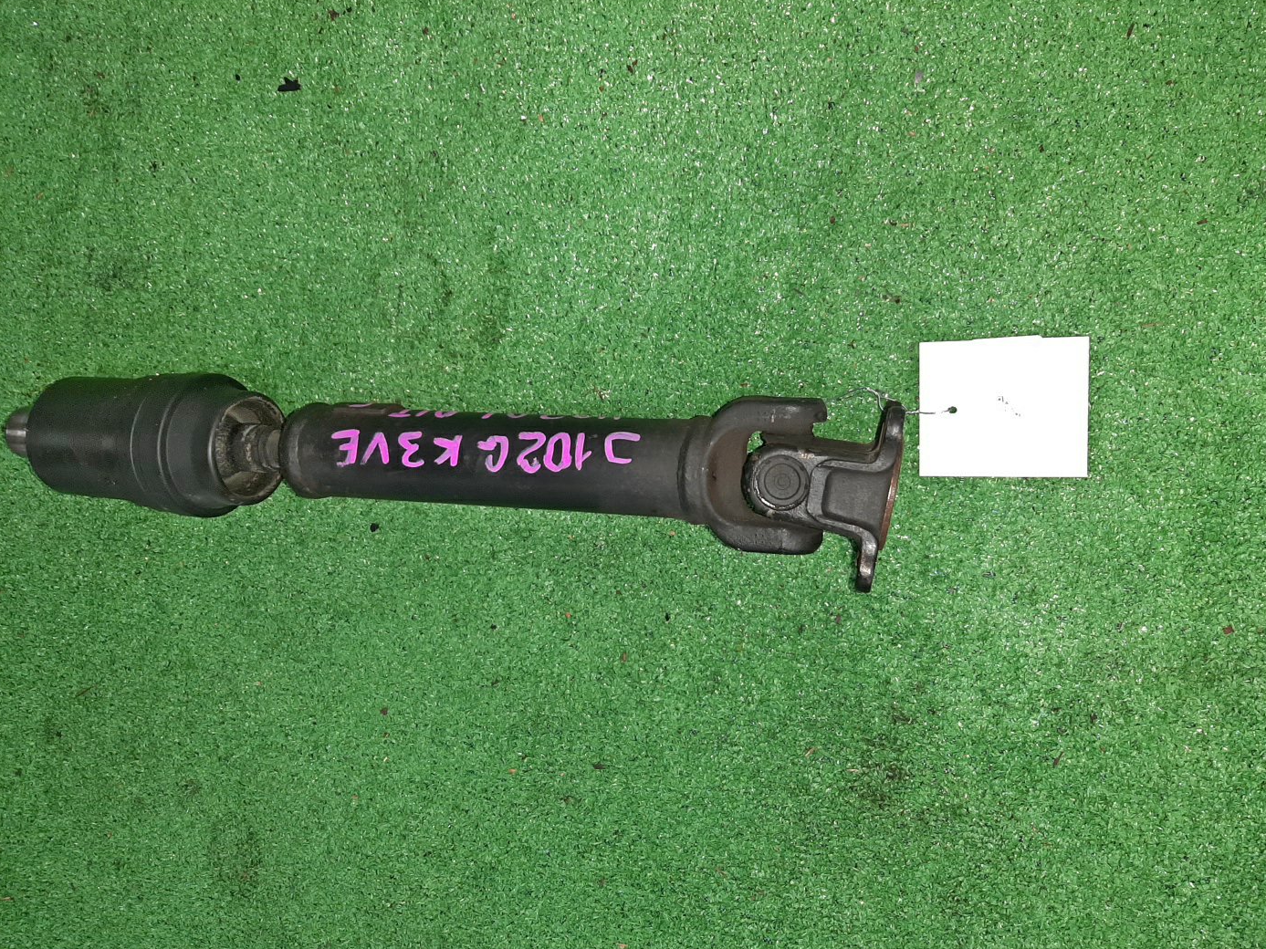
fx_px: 987
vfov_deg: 51.3
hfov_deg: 65.3
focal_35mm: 27
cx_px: 653
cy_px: 488
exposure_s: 1/50
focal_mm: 3.93
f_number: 1.7
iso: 176
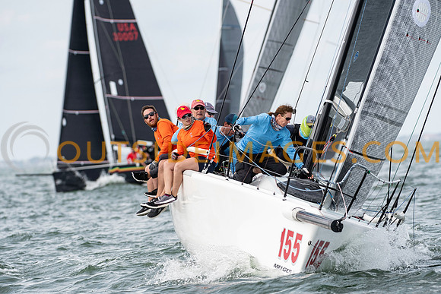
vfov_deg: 3.5
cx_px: 220
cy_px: 147
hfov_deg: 5.3
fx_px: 4778
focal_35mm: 390
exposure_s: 1/1600
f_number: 5.6
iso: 400
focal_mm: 260
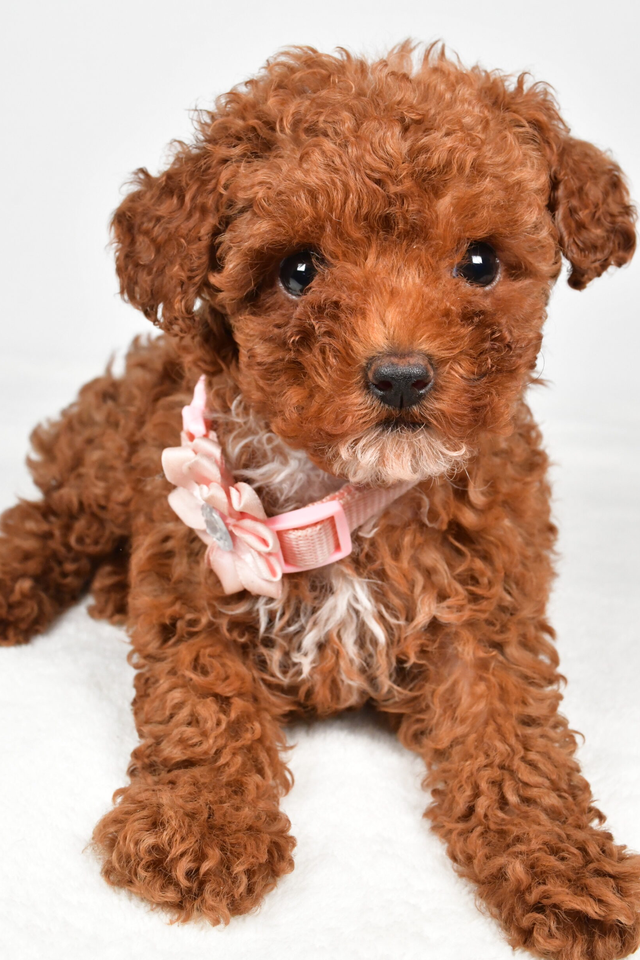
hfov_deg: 30.5
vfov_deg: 44.5
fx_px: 1173
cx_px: 309
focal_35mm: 44
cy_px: 487
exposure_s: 1/500
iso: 4000
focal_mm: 28
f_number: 11
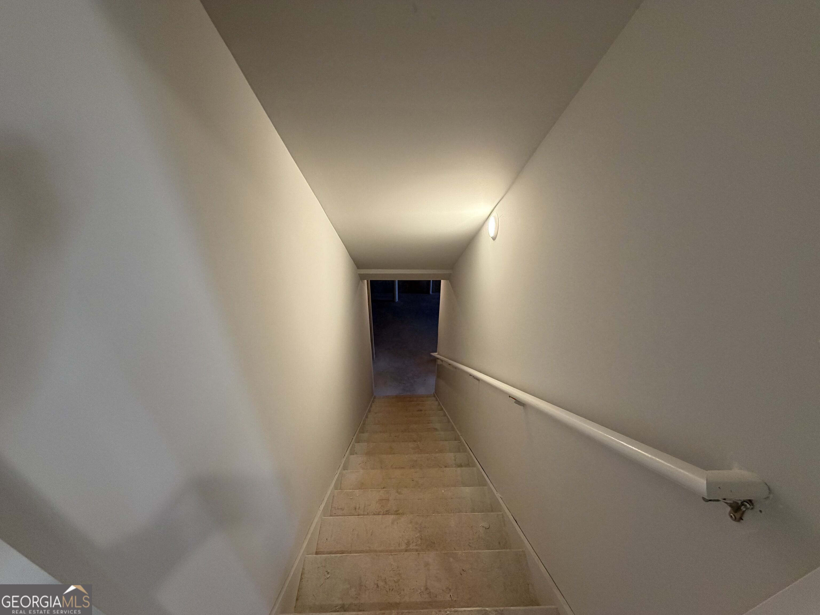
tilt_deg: -32.3
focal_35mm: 14
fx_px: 332
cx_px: 410
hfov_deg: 102.1
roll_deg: +0.0
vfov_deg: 85.7
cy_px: 308
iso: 200
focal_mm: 2.22
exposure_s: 1/60
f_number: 2.2
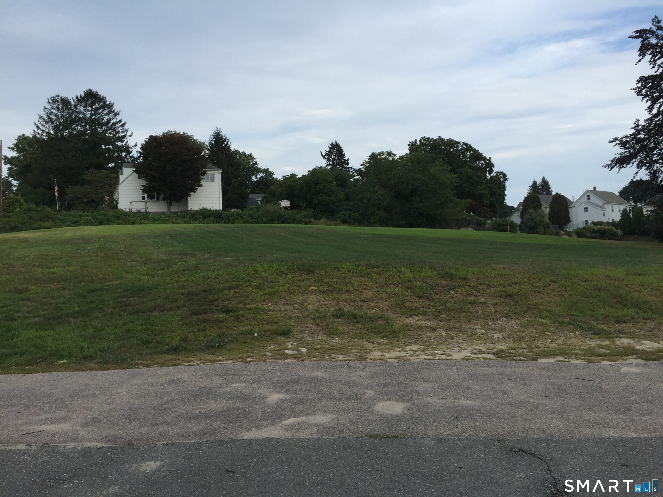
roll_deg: +1.8
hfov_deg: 61.7
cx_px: 332
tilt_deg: -1.2
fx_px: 555
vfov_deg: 48.2
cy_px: 248
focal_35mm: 29
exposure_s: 1/1647
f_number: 2.2
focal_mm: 4.15
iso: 32
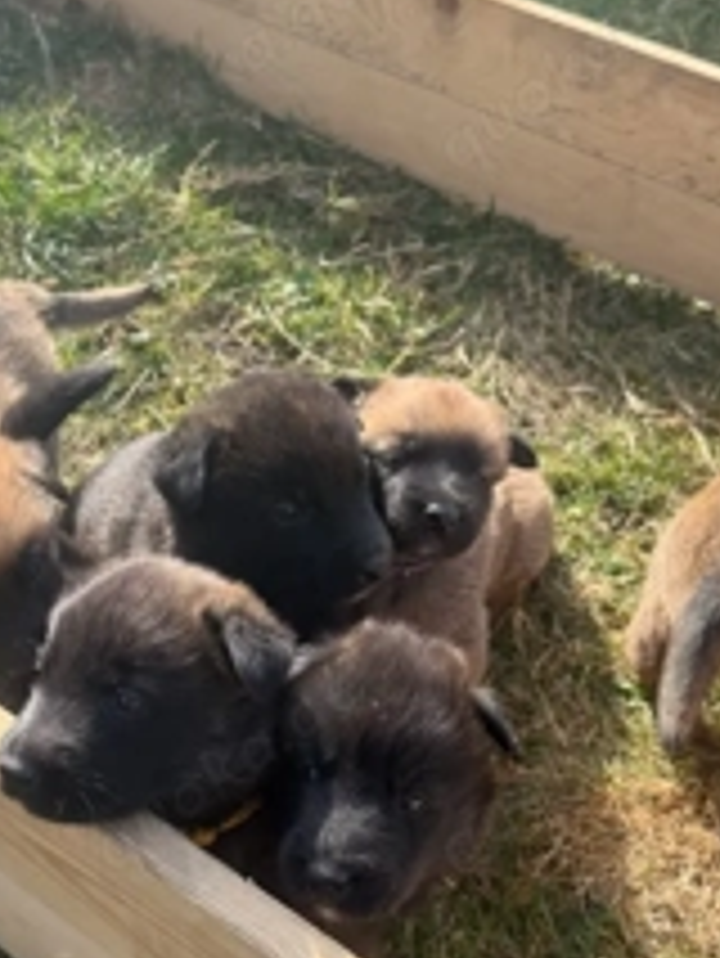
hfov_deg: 32.2
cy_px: 468
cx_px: 324
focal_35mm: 45
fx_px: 1247
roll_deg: +2.4
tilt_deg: -42.6
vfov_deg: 42.1
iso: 100
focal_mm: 6.76
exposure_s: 1/1689
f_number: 1.78
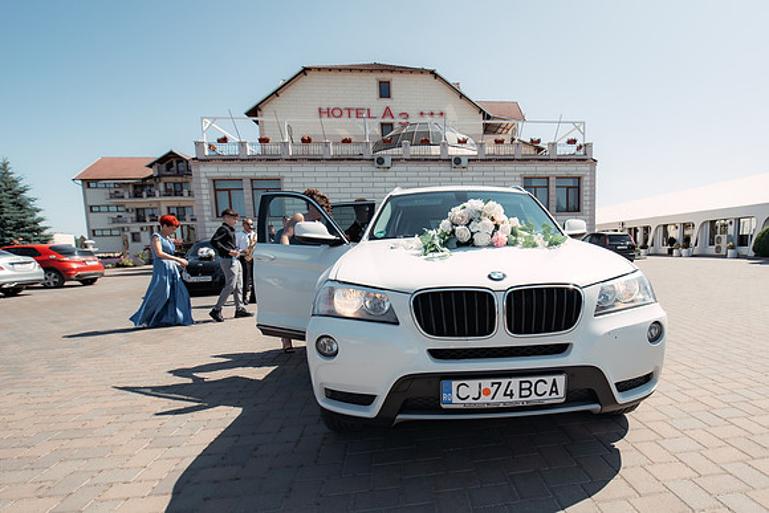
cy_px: 307
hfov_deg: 87.7
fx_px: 392
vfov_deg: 65.8
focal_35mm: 18
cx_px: 464
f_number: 7.1
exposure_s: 1/800
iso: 100
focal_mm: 15
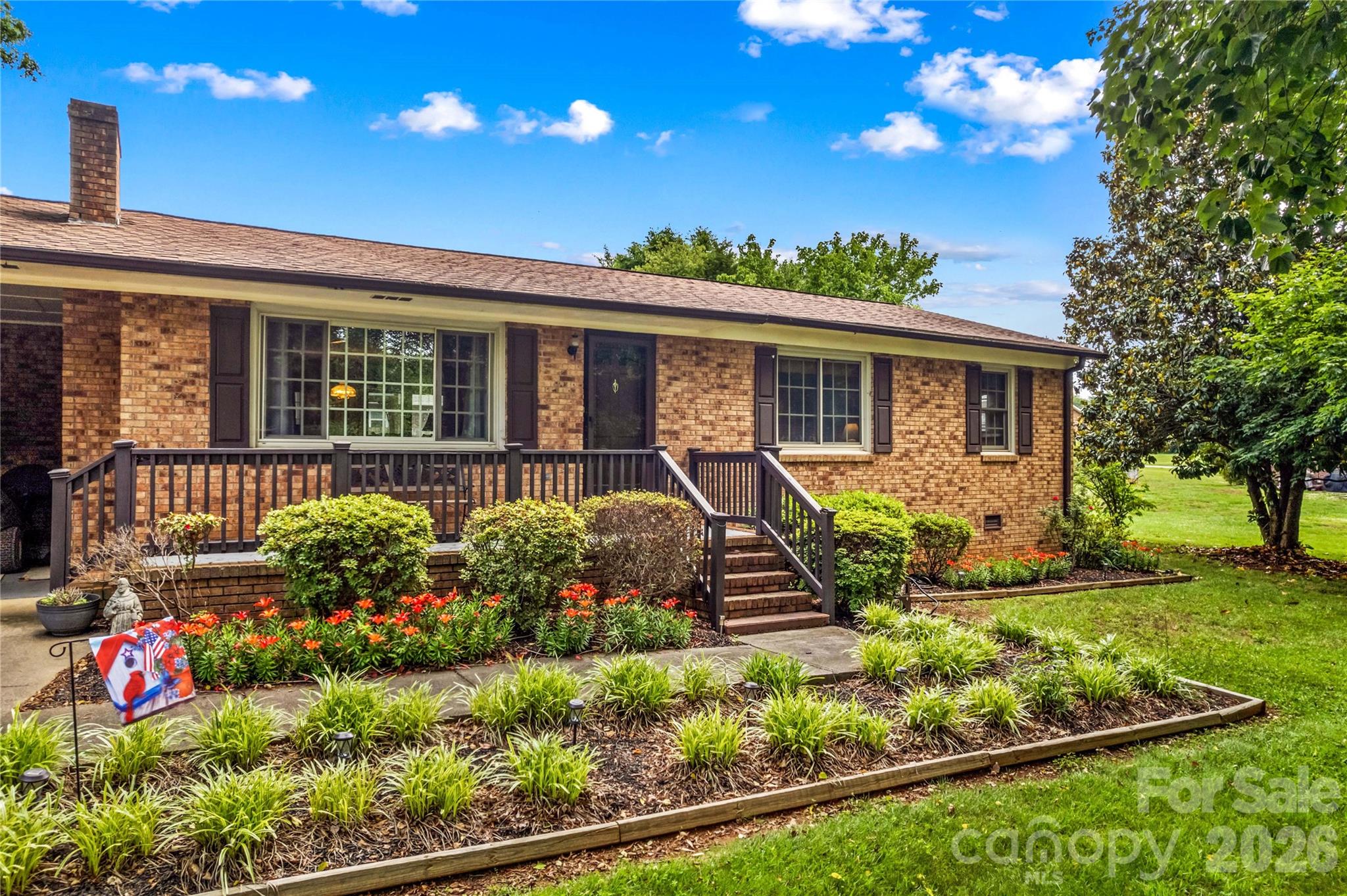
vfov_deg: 57.2
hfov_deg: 78.6
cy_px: 448
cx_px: 674
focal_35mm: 22
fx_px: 823
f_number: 2.8
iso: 100
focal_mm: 8.38
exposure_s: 1/730
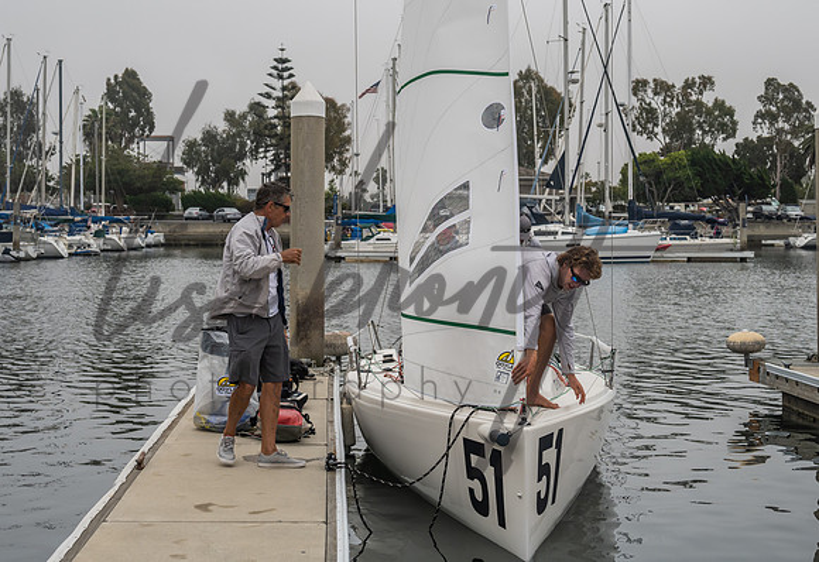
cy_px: 213
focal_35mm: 58
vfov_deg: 23.7
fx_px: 1337
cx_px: 410
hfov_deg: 34.1
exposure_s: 1/1250
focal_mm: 46
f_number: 5.3
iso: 400
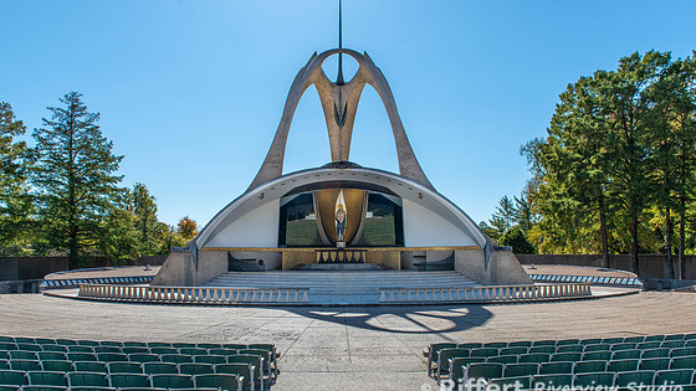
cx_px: 338
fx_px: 498
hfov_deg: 69.8
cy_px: 234
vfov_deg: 42.7
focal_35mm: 27
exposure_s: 1/250
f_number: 10
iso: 100
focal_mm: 24
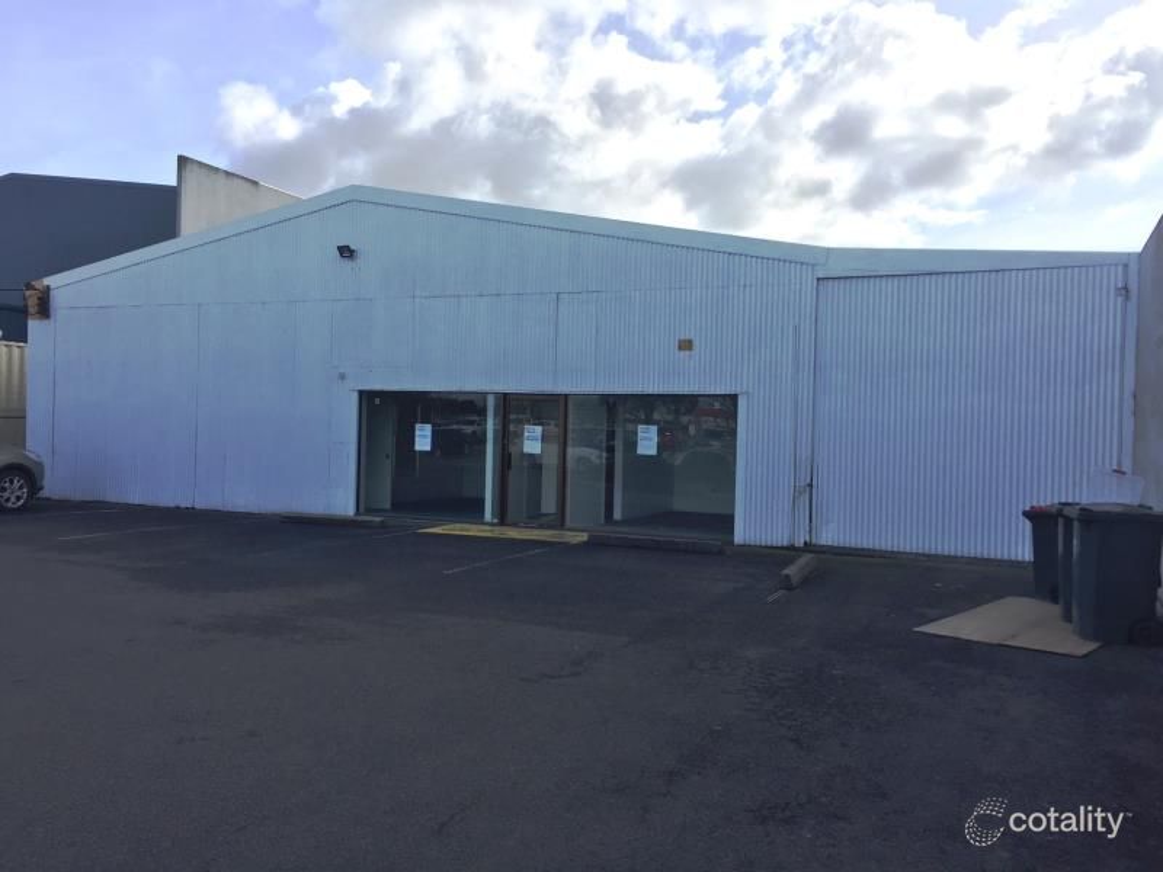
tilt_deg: -1.1
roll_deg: -2.0
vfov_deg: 48.2
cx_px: 582
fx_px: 974
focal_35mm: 29
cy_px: 436
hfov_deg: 61.7
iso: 32
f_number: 2.2
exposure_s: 1/2083
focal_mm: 4.15
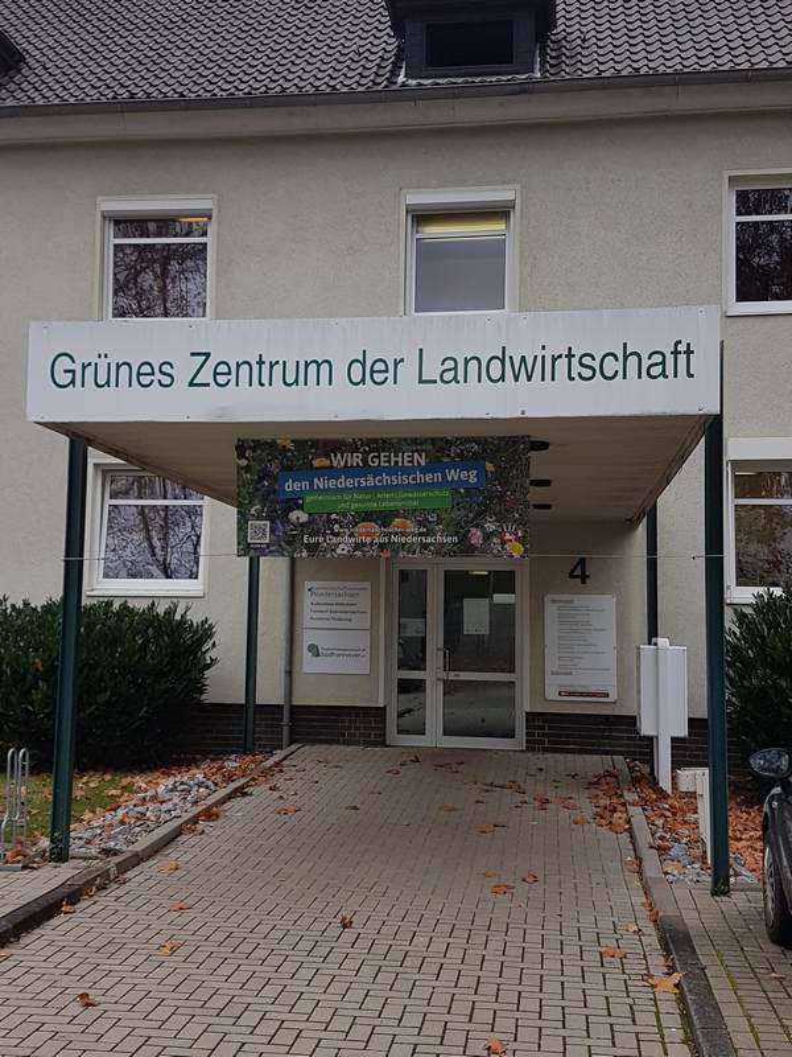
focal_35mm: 26
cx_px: 396
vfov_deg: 67.3
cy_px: 528
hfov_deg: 53.1
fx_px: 793
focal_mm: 4.2
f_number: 1.7
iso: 40
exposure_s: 1/584
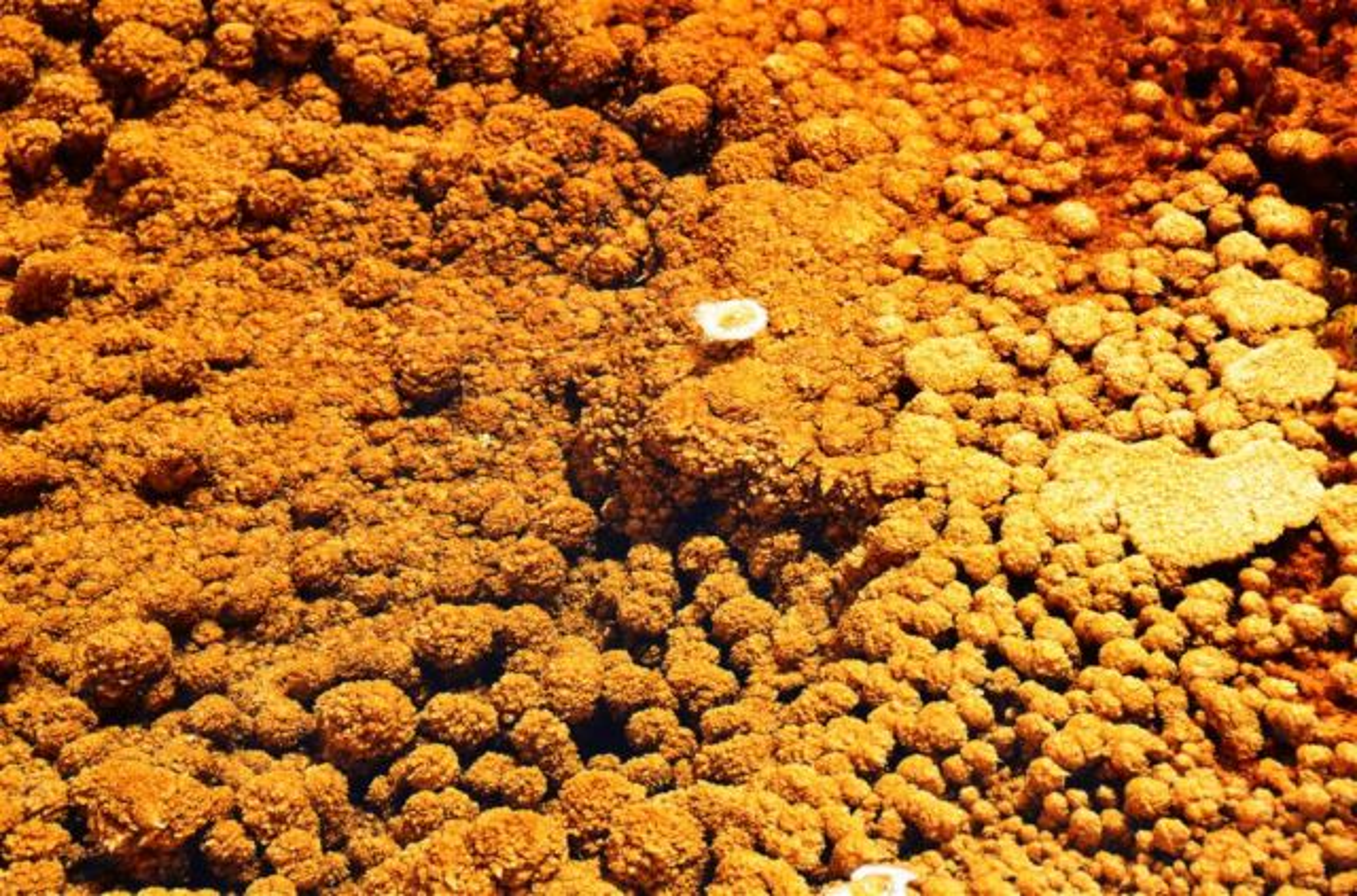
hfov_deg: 9.2
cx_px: 678
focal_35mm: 225
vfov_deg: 6.1
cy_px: 448
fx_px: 8458
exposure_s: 1/125
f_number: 11
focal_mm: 150
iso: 100
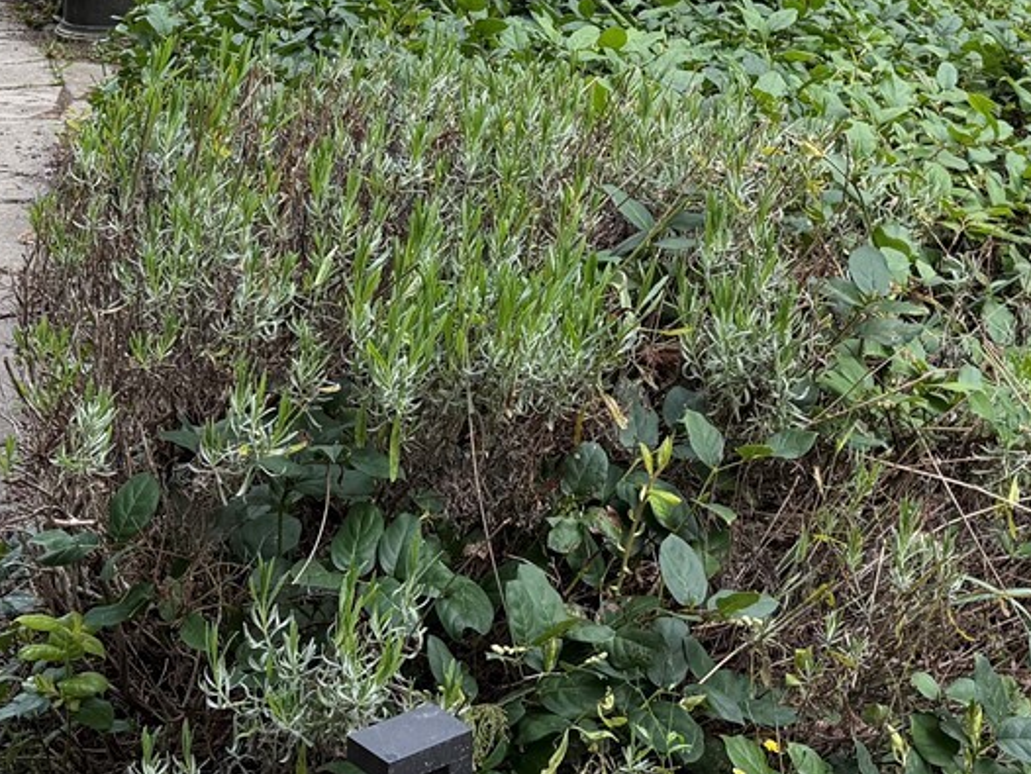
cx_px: 316
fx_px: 2175
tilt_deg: -7.6
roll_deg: -0.1
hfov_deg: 26.5
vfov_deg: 18.6
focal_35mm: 73
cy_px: -272
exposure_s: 1/649
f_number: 1.78
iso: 100
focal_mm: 6.76
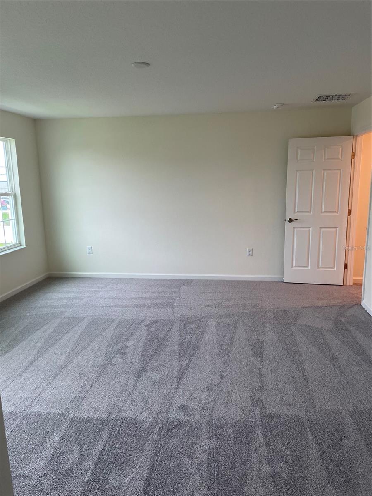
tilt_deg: -11.1
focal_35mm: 26
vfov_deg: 67.3
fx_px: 373
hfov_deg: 53.1
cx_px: 186
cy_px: 248
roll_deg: +1.3
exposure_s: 1/120
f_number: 1.6
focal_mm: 4.2
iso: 100
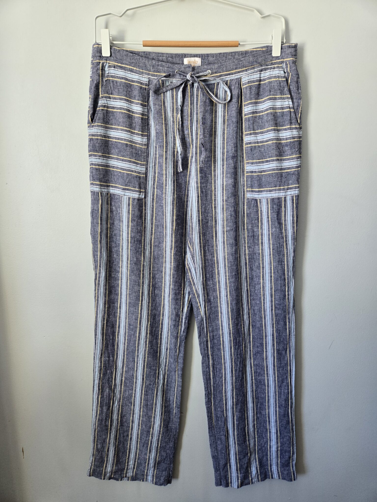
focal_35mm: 23
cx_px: 188
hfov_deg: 58.9
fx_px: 334
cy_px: 251
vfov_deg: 73.9
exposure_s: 1/180
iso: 160
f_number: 1.8
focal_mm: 5.4
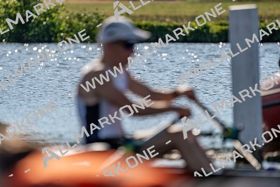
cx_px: 140
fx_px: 3858
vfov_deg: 2.8
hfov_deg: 4.2
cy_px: 94
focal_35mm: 496
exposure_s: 1/1600
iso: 160
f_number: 6.3
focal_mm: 496
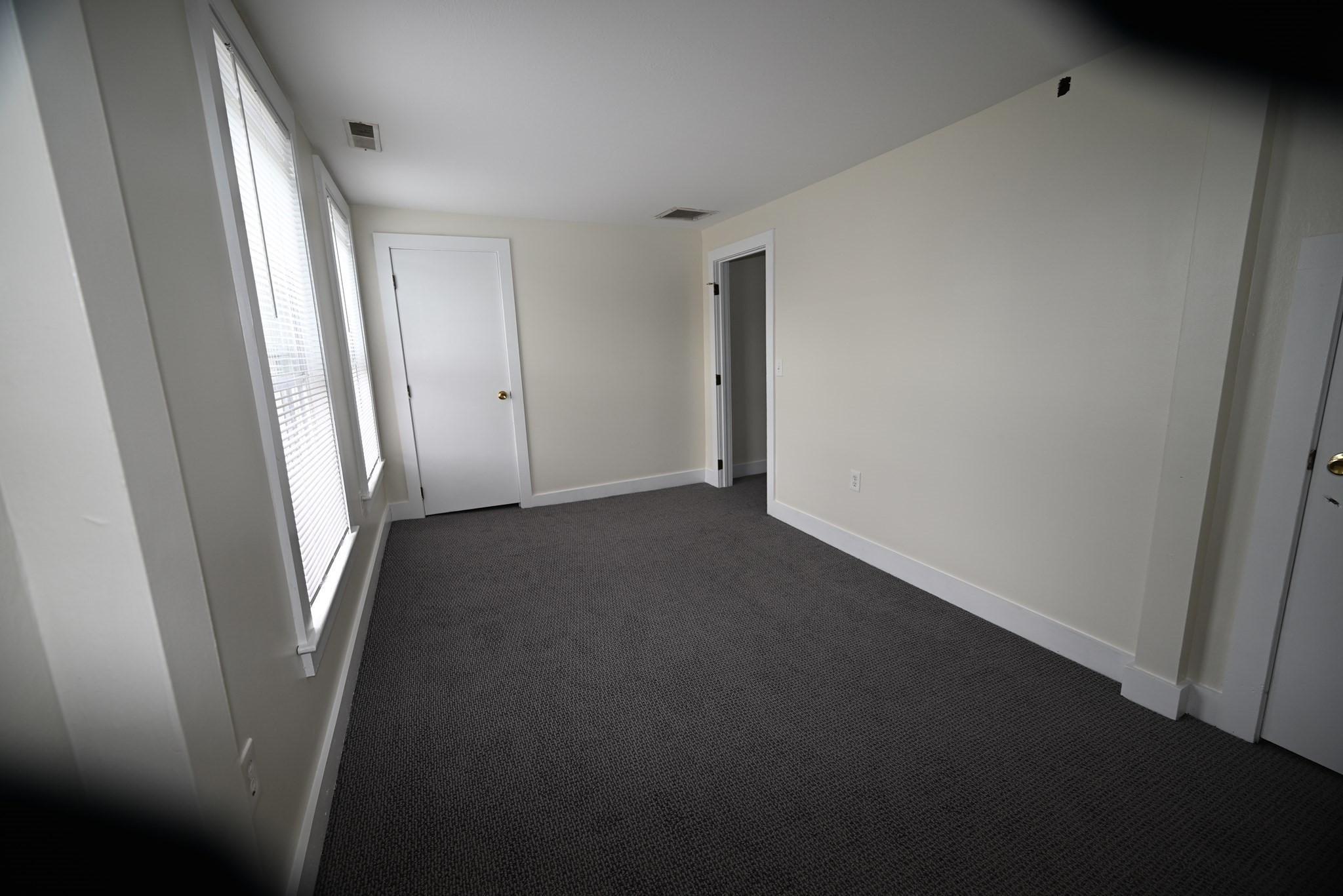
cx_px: 672
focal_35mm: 14
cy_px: 448
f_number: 4
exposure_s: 1/60
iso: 200
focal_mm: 14
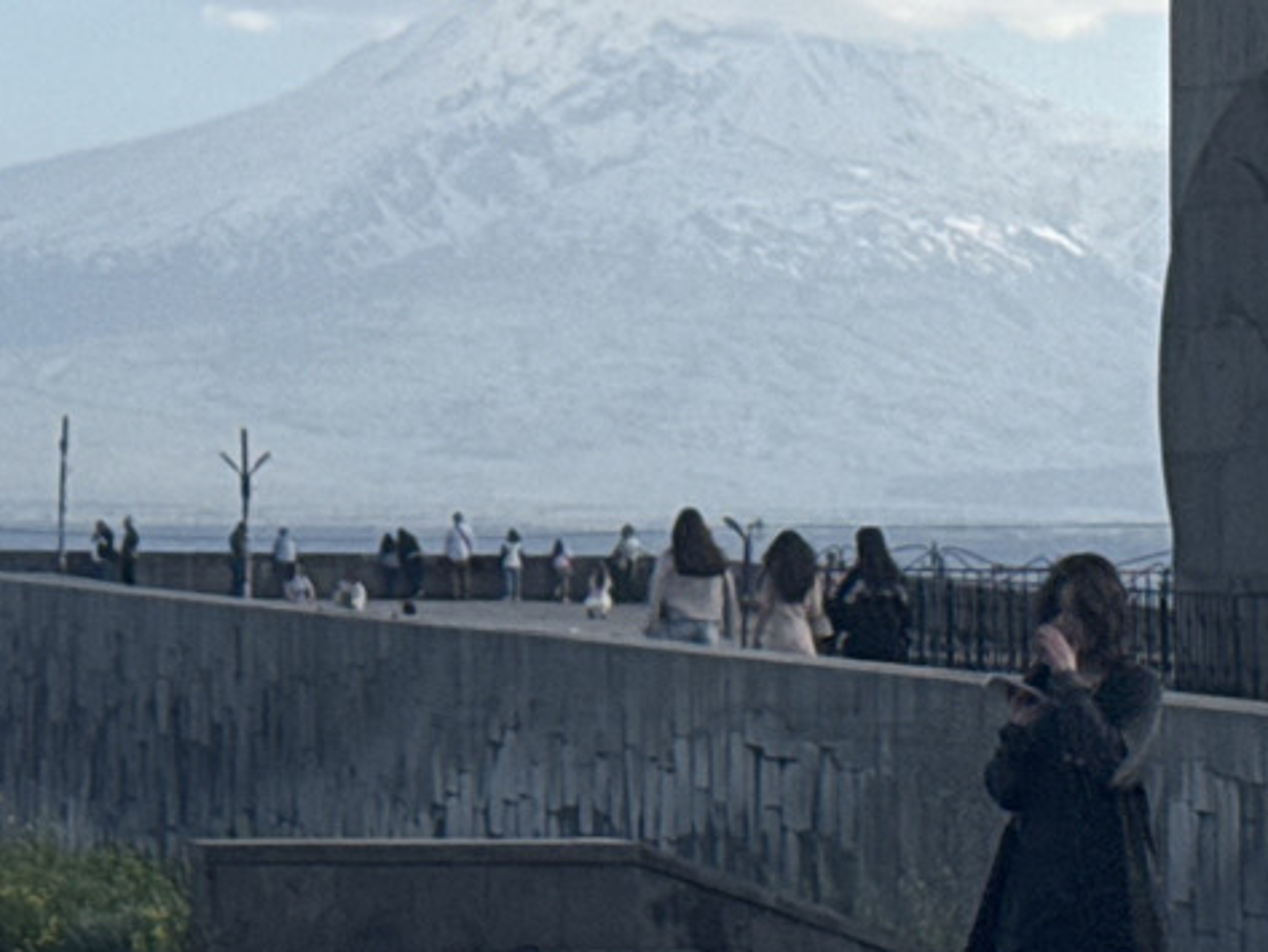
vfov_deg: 7.2
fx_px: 7438
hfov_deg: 9.7
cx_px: 281
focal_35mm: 203
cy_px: -456
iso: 64
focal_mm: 6.76
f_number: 1.78
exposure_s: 1/3891
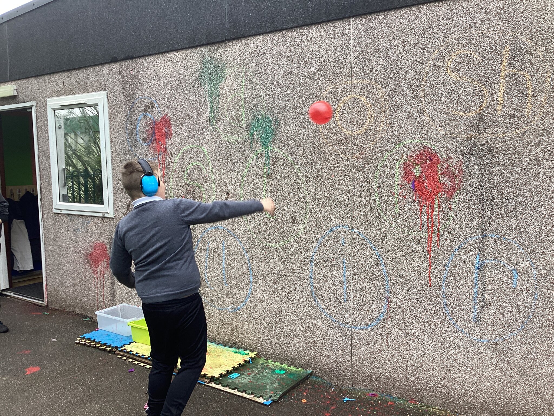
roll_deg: +0.4
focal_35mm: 31
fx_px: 496
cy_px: 208
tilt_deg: -7.2
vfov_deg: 45.4
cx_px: 277
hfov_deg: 58.4
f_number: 2.4
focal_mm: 3.3
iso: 25
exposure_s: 1/100
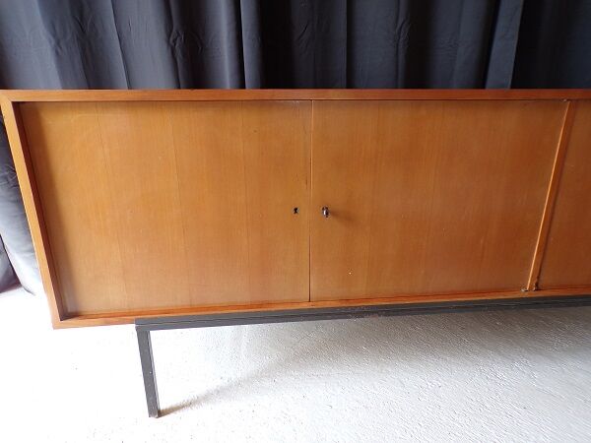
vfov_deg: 56.8
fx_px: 410
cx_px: 296
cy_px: 222
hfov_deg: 71.6
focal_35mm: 24
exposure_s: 1/34
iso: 100
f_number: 3
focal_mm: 4.3
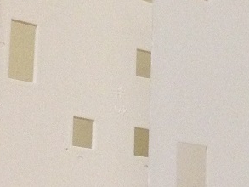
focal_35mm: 147
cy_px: 131
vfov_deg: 10.1
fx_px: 1058
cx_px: 265
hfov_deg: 13.2
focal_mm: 4.12
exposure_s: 1/20
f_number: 2.4
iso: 320
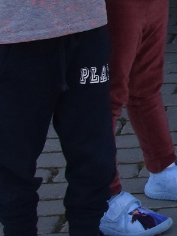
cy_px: -297
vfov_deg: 8.2
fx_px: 1525
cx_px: 738
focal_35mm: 224
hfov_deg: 5.6
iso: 800
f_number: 8
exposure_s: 1/500
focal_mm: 20
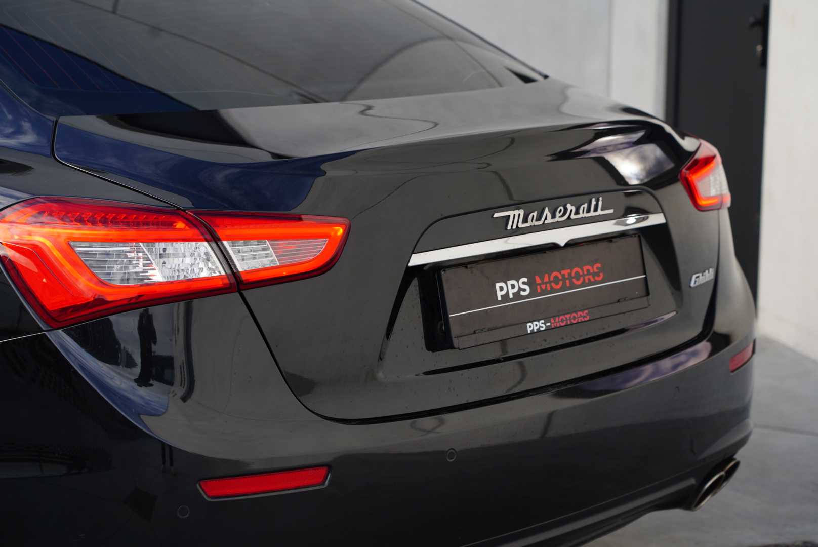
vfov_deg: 15.9
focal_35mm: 86
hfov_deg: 23.6
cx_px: 409
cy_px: 274
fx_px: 1955
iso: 100
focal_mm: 86
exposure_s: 1/200
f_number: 5.6
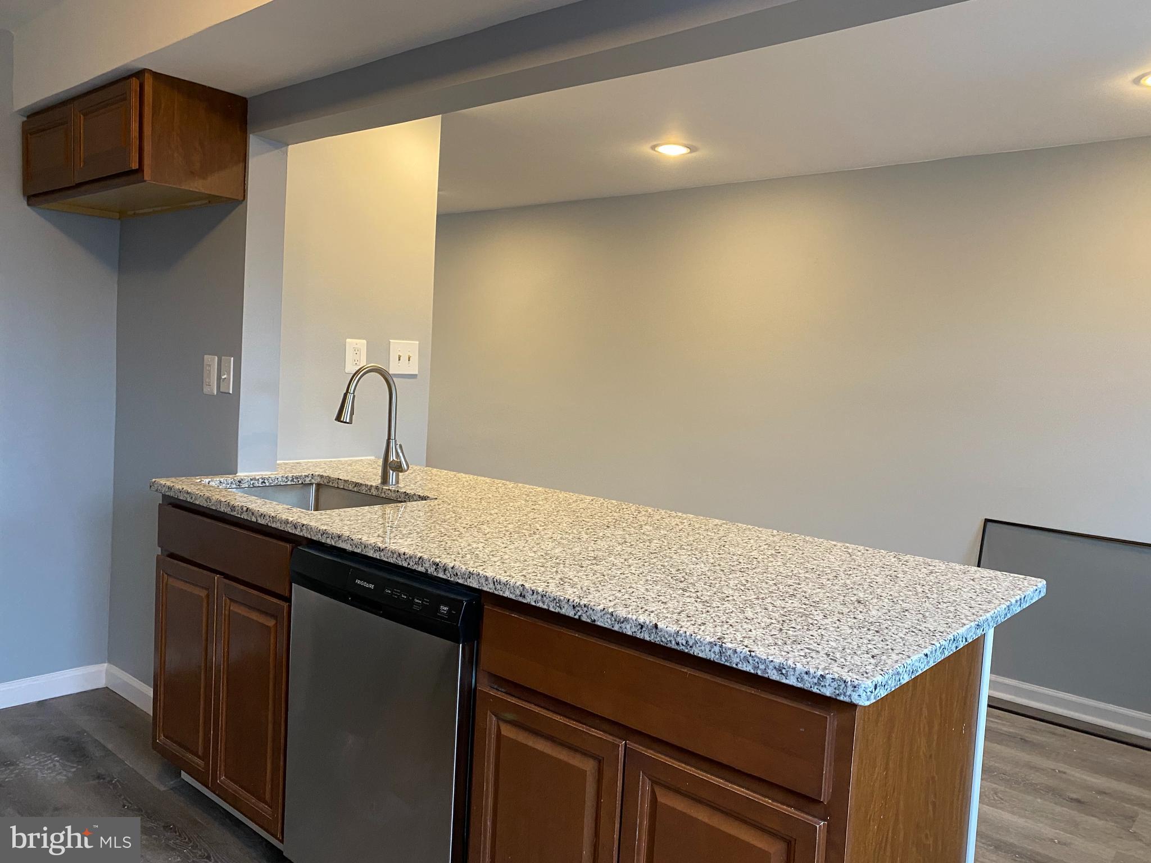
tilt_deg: -4.3
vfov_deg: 53.1
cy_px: 432
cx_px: 576
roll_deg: -4.2
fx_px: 865
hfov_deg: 67.3
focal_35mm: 26
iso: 200
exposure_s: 1/60
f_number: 1.8
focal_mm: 4.25
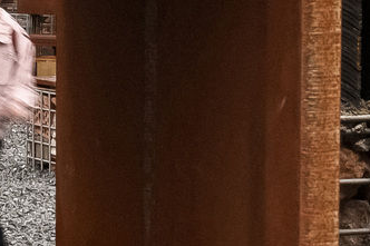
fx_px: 2167
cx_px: -390
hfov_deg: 9.1
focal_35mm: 211
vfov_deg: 6.5
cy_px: 173
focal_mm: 35
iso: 100
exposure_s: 1/15
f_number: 29
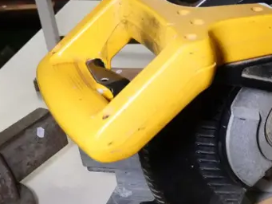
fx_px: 566
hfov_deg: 24.5
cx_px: 326
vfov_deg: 20.4
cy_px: 135
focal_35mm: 72
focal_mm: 12
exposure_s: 1/320
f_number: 3.5
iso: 3200
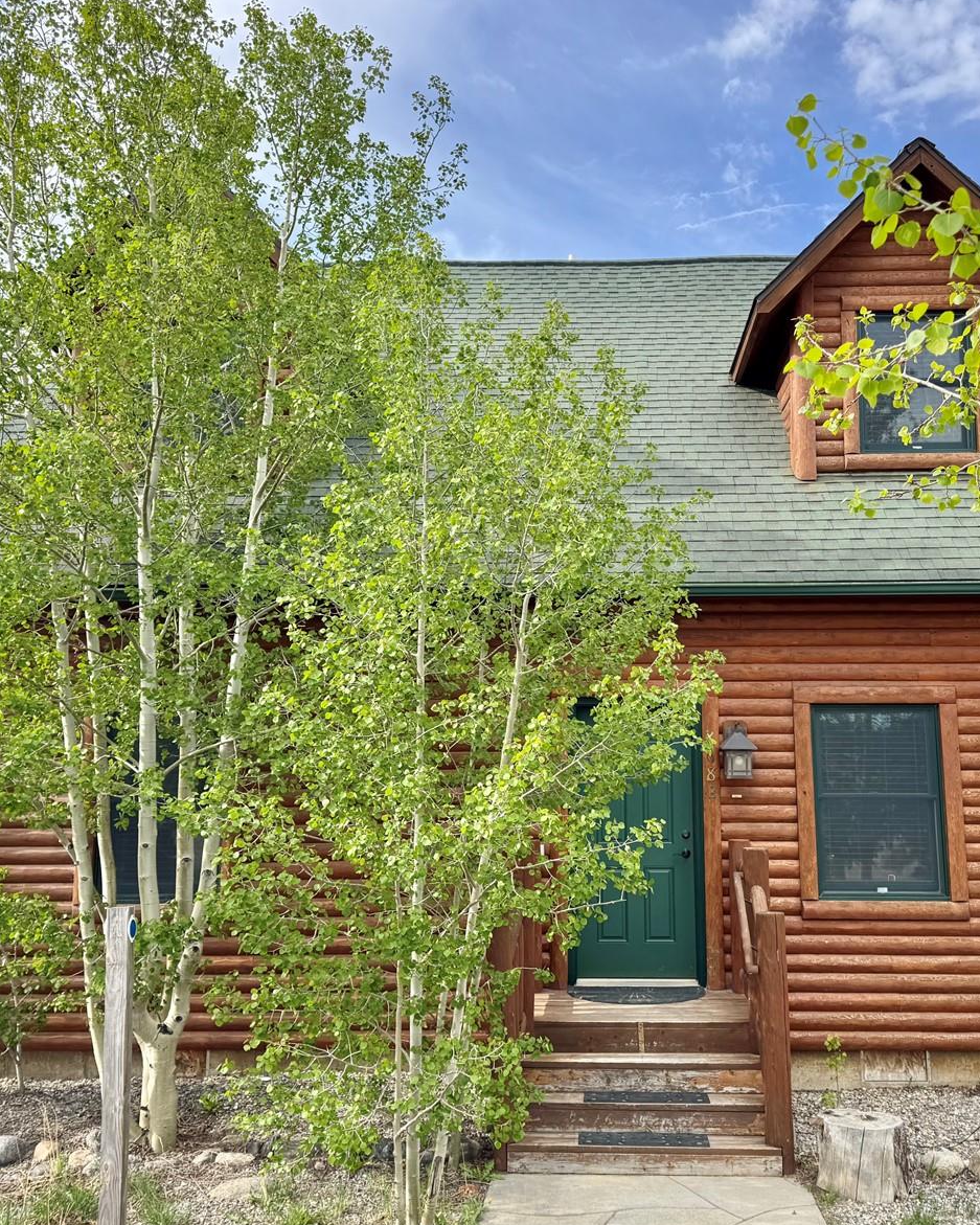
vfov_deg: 55.7
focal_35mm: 32
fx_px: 1160
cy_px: 608
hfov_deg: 45.6
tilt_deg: +9.2
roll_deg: +0.6
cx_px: 585
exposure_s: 1/1042
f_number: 1.78
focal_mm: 6.76
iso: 80
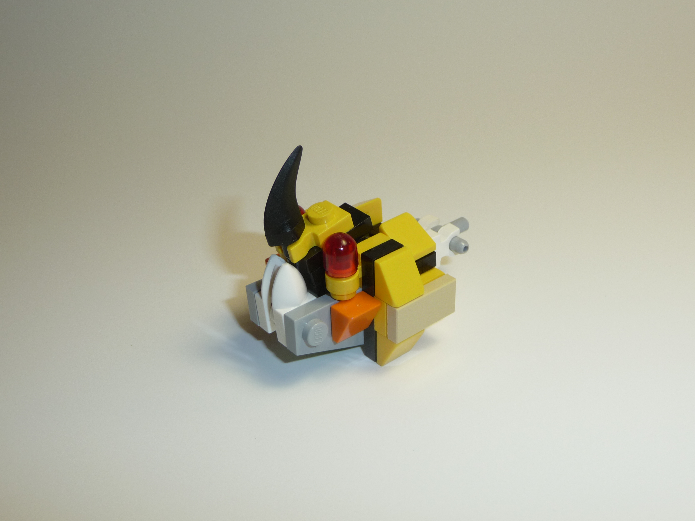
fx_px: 863
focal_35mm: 43
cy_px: 260
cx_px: 348
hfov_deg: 43.9
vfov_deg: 33.6
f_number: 4
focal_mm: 7.1
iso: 100
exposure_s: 1/60
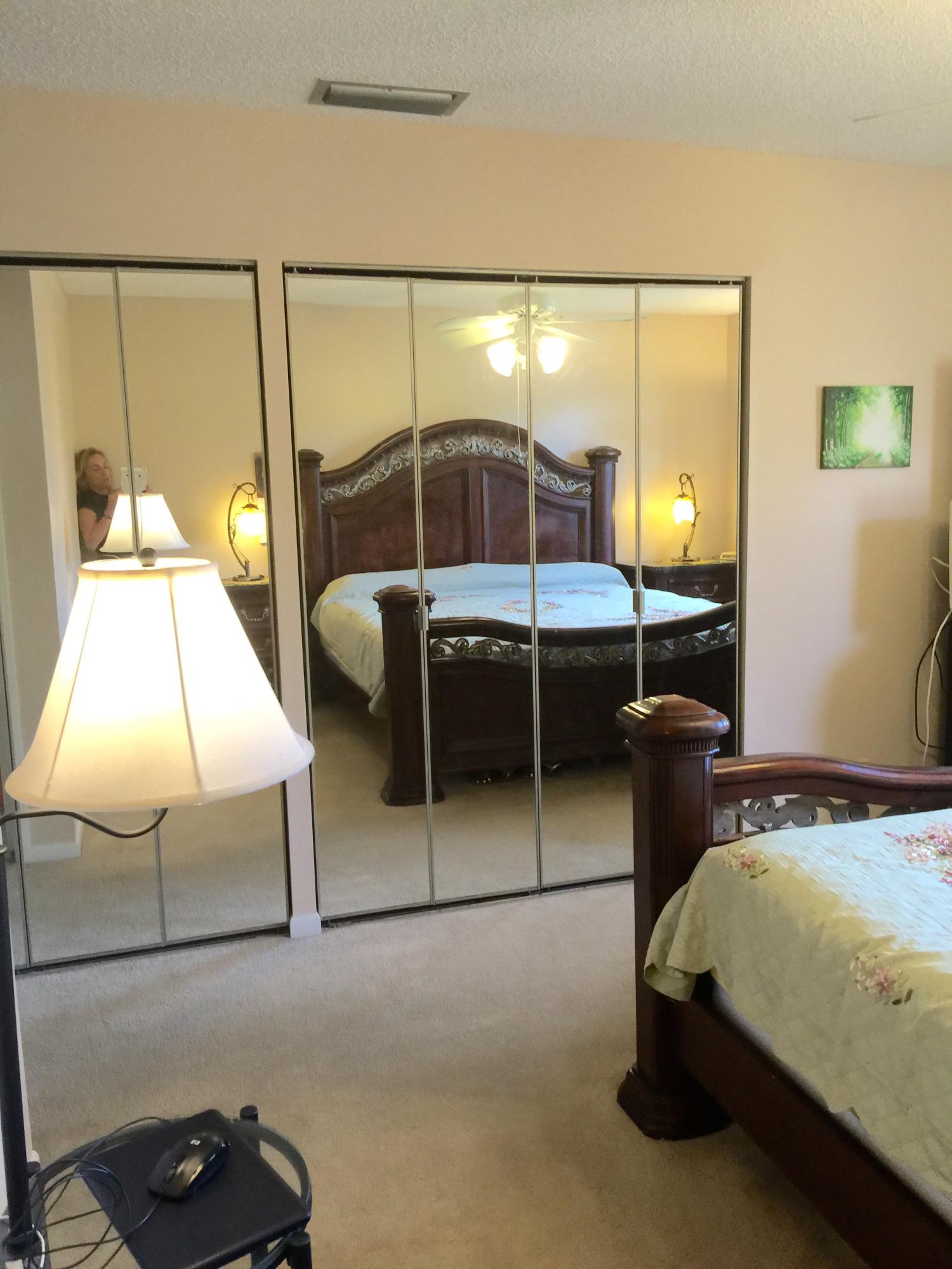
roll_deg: +1.4
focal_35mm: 29
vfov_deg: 61.7
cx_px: 476
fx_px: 1063
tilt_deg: -10.5
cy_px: 634
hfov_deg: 48.2
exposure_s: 1/30
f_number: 2.2
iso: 40
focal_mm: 4.15
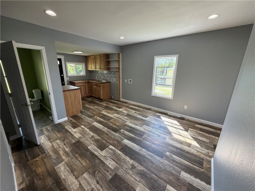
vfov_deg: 85.7
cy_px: 96
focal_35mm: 14
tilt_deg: -13.7
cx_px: 128
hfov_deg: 102.1
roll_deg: +0.1
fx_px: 103
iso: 200
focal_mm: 2.22
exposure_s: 1/120
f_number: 2.2
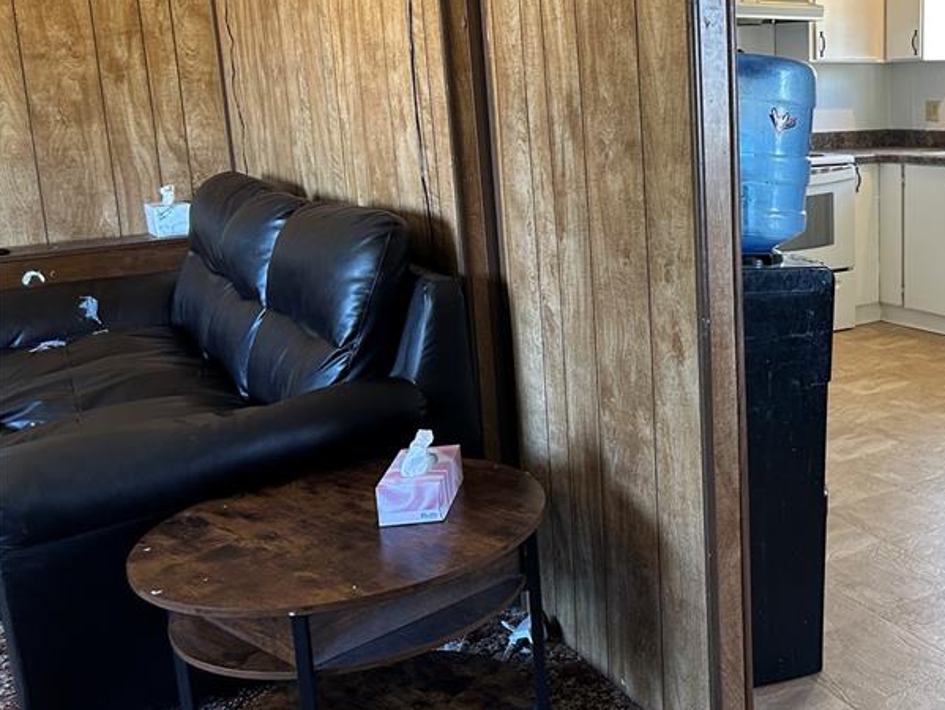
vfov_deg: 35.1
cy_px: 295
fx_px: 1120
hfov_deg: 42.8
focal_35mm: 41
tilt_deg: -10.6
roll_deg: +1.7
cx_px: 805
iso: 200
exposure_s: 1/60
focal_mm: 6.86
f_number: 1.78
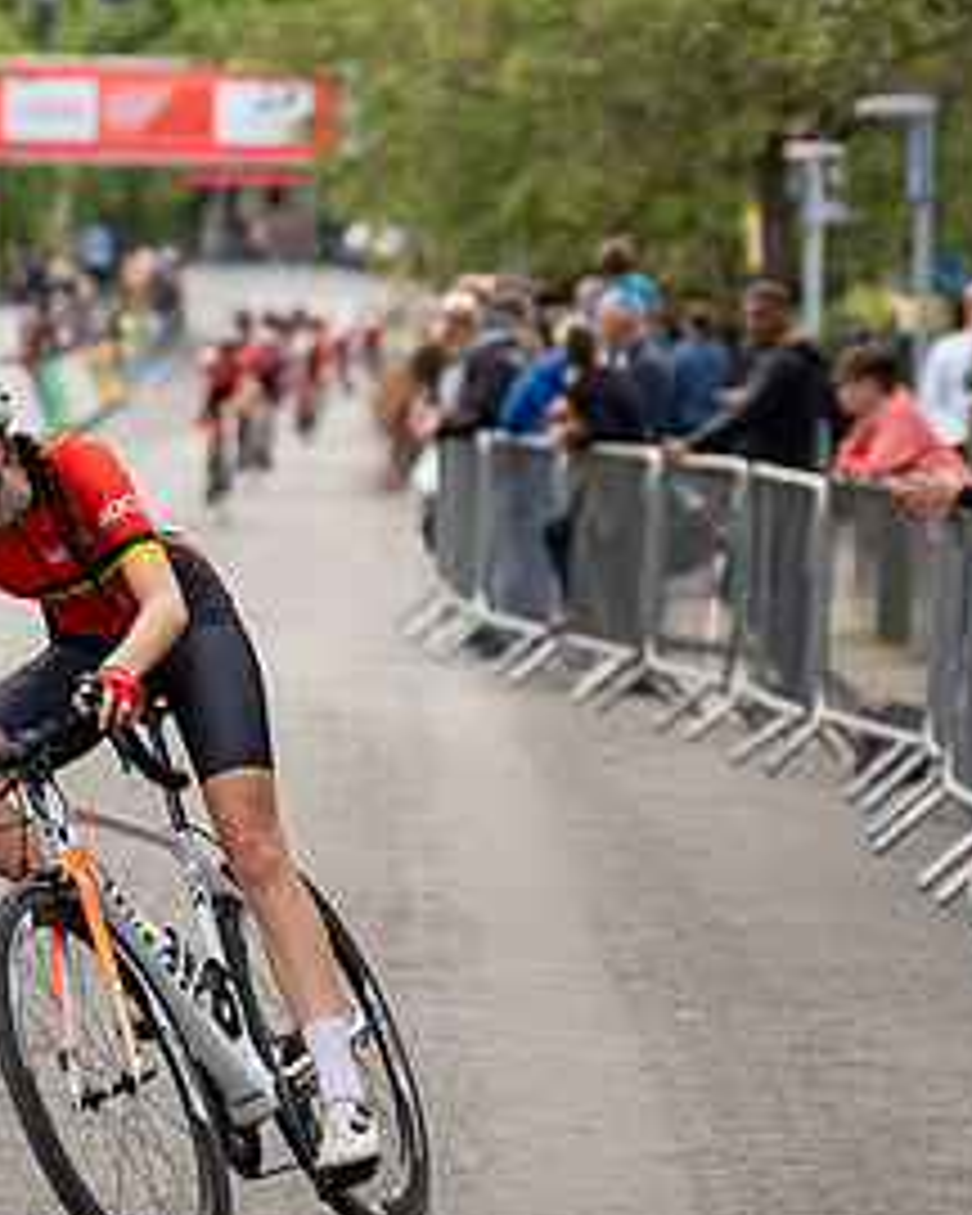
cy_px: 497
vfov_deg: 9.0
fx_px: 7695
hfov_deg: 7.2
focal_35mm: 214
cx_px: 108
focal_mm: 106
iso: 400
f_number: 3.2
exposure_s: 1/1000
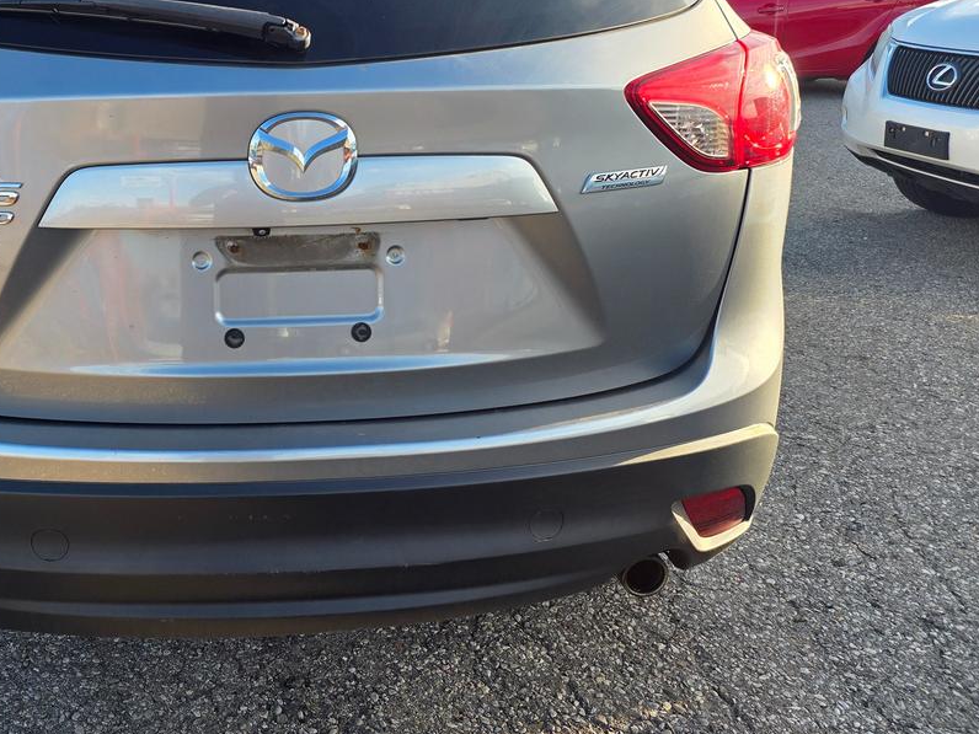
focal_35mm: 37
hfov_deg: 48.1
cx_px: 237
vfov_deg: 38.6
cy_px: 307
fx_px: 1046
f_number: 1.7
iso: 32
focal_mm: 6.25
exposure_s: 1/359
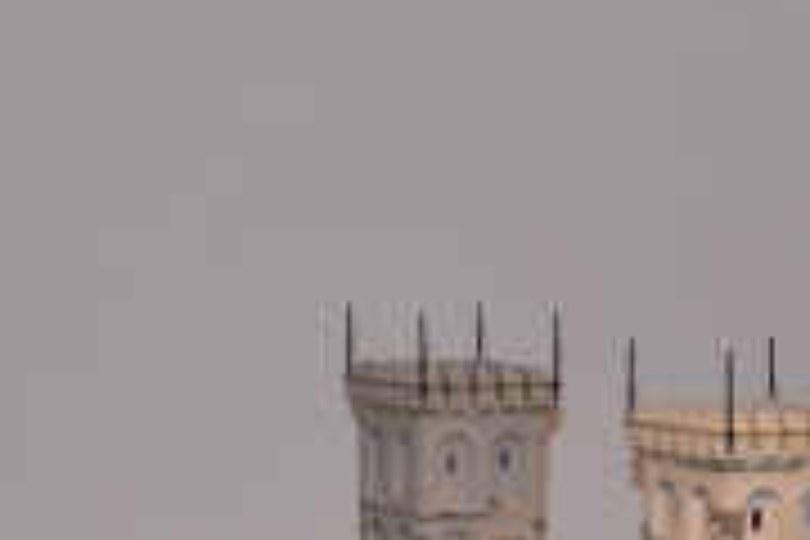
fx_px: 3307
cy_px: 745
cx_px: 1107
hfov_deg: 13.4
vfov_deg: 9.1
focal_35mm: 147
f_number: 4
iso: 2800
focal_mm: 22
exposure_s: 1/60
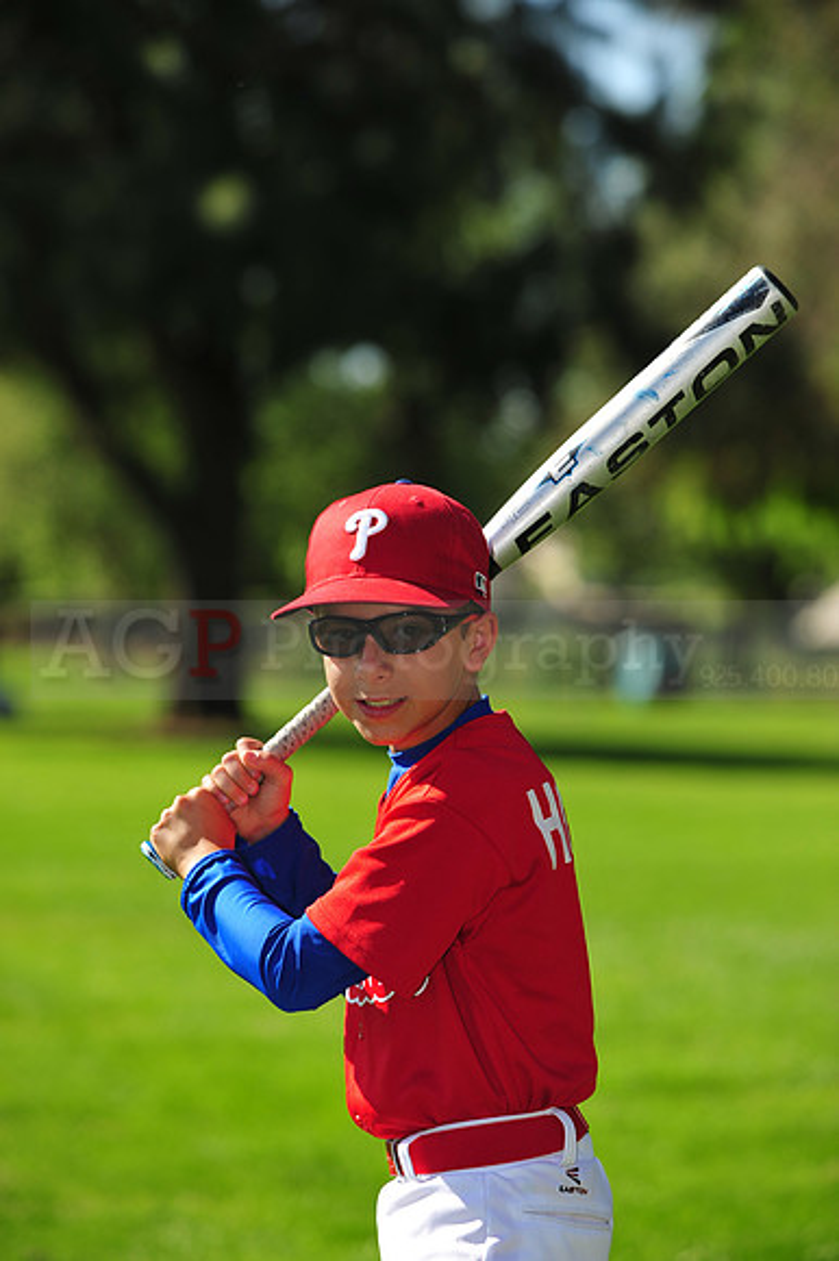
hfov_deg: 8.8
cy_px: 630
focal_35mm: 155
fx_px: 5425
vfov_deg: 13.3
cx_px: 420
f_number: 5
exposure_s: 1/1000
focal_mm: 155
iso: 200
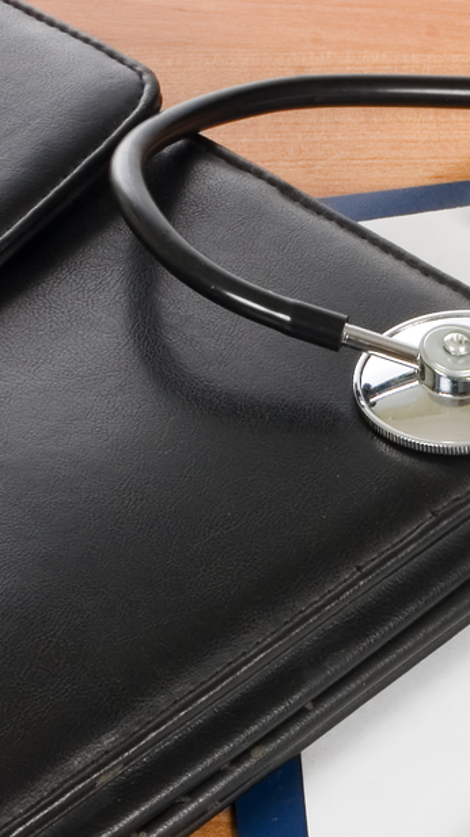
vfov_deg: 9.7
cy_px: 664
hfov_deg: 5.5
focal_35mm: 221
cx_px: 433
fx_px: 4902
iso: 200
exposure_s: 1/200
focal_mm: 50
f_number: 16
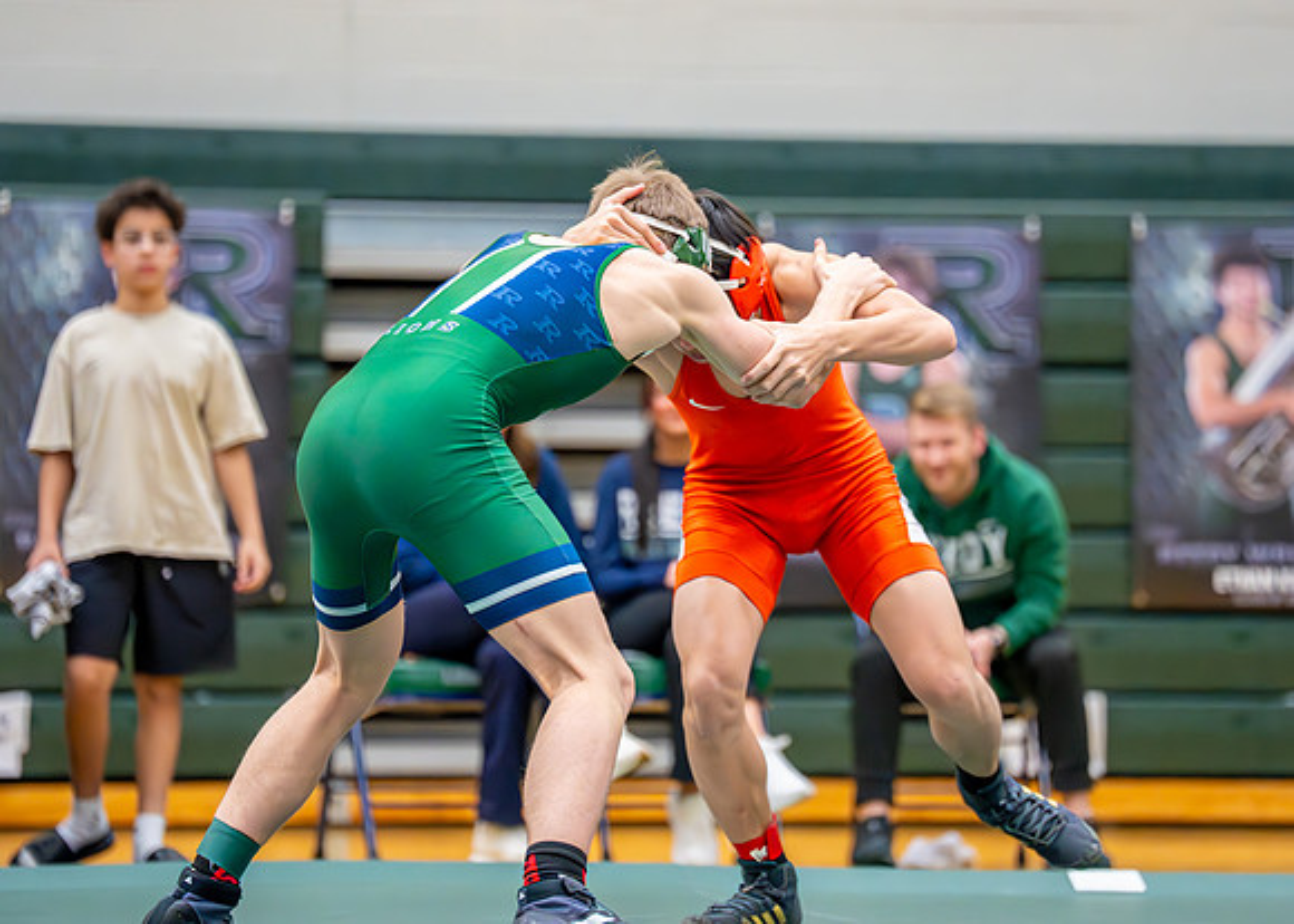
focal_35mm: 182
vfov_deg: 7.9
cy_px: 429
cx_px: 670
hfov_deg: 11.1
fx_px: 6674
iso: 6400
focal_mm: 150
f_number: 2.8
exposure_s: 1/1000
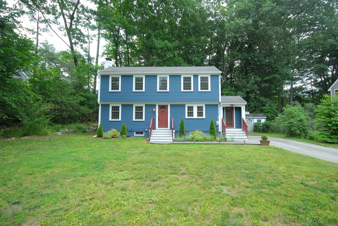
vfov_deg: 63.4
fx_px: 183
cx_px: 169
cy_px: 113
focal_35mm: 20
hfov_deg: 85.3
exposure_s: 1/100
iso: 400
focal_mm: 13
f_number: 7.1
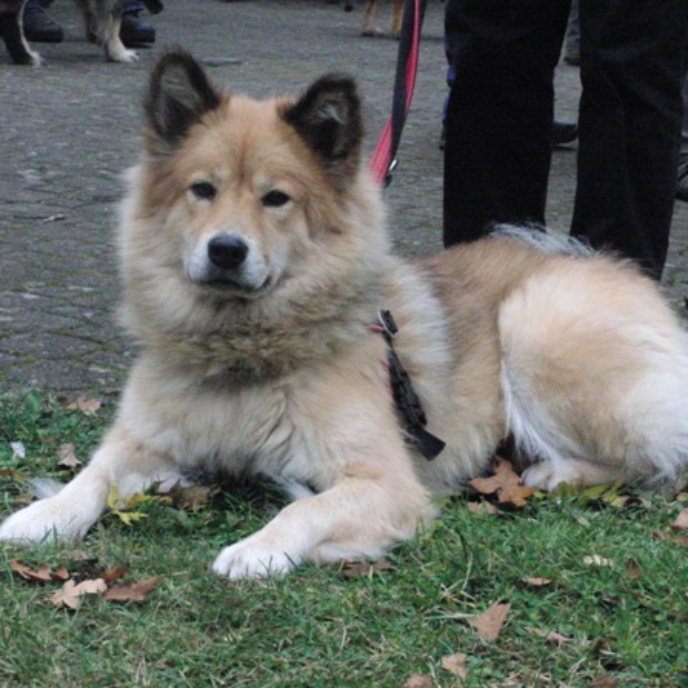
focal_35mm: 115
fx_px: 2586
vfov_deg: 15.2
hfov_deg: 15.2
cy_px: 343
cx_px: 366
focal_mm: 16.87
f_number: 4.2
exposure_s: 1/500
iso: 1600
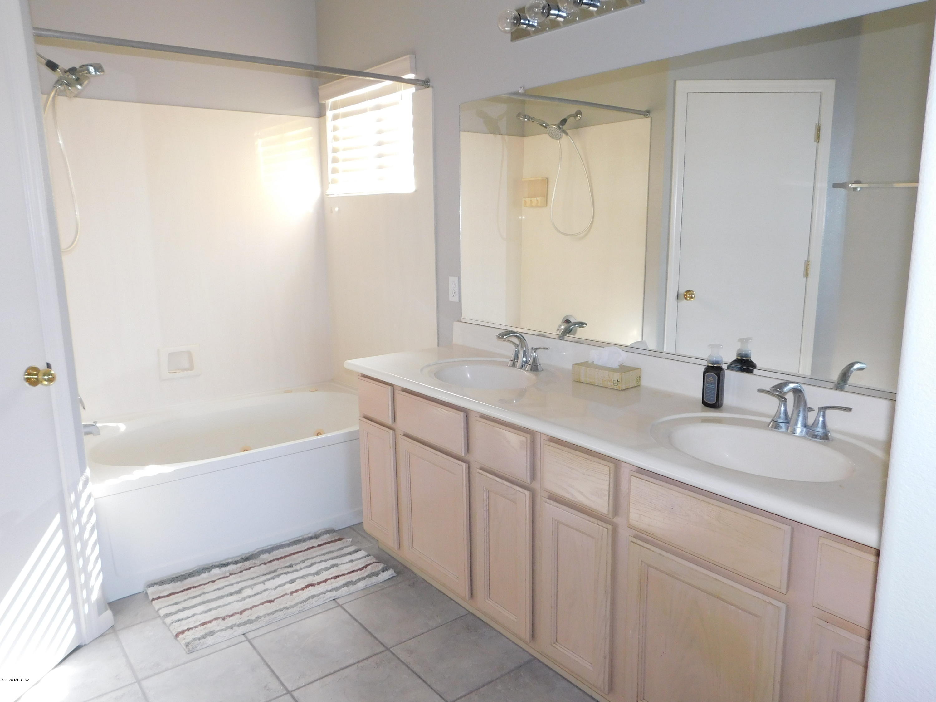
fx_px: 676
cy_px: 351
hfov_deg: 69.4
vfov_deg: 54.9
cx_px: 468
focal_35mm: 25
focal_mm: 4.5
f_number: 3.1
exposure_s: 1/30
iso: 200
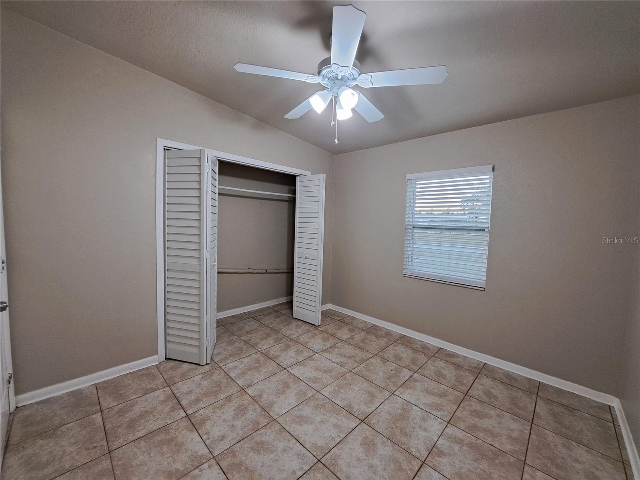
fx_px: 240
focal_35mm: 13
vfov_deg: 89.9
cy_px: 240
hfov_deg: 106.2
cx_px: 320
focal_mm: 1.74
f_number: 2.2
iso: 100
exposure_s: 1/40
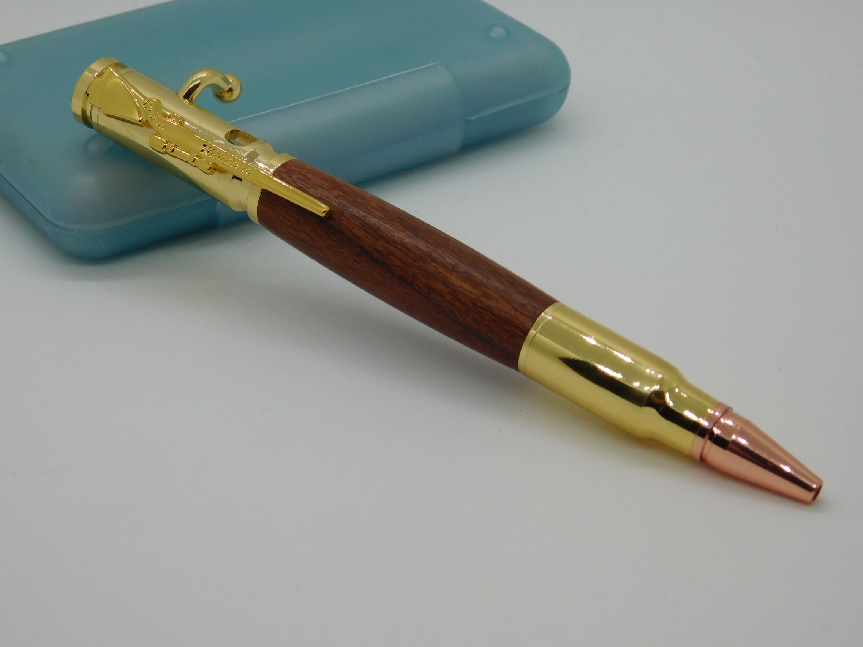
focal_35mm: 80
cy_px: 324
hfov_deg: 24.4
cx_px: 432
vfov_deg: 18.4
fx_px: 1994
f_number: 4.4
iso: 125
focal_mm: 14.2
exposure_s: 1/160
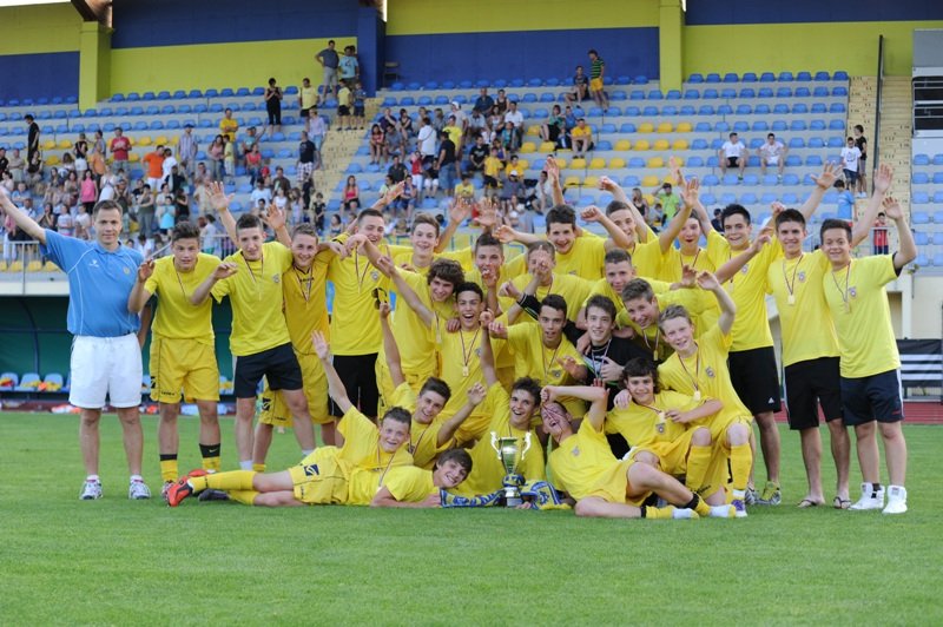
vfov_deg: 19.4
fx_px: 1832
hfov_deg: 28.9
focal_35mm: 70
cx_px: 472
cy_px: 314
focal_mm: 70
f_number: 3.5
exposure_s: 1/250
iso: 320
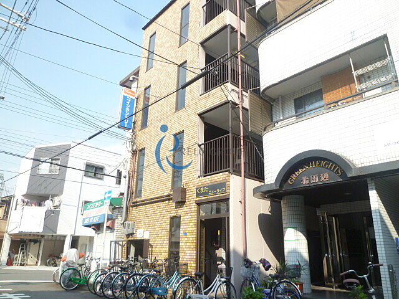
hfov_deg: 69.4
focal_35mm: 25
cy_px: 150
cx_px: 200
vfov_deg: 54.9
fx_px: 288
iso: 100
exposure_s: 1/400
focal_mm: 4.5
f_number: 4
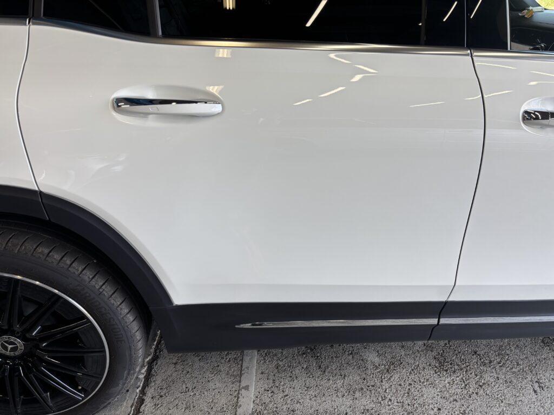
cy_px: 208
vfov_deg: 53.1
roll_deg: +1.6
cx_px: 277
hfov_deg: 67.3
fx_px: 416
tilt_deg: -29.3
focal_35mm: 26
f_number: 1.6
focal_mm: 5.96
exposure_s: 1/124
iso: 32
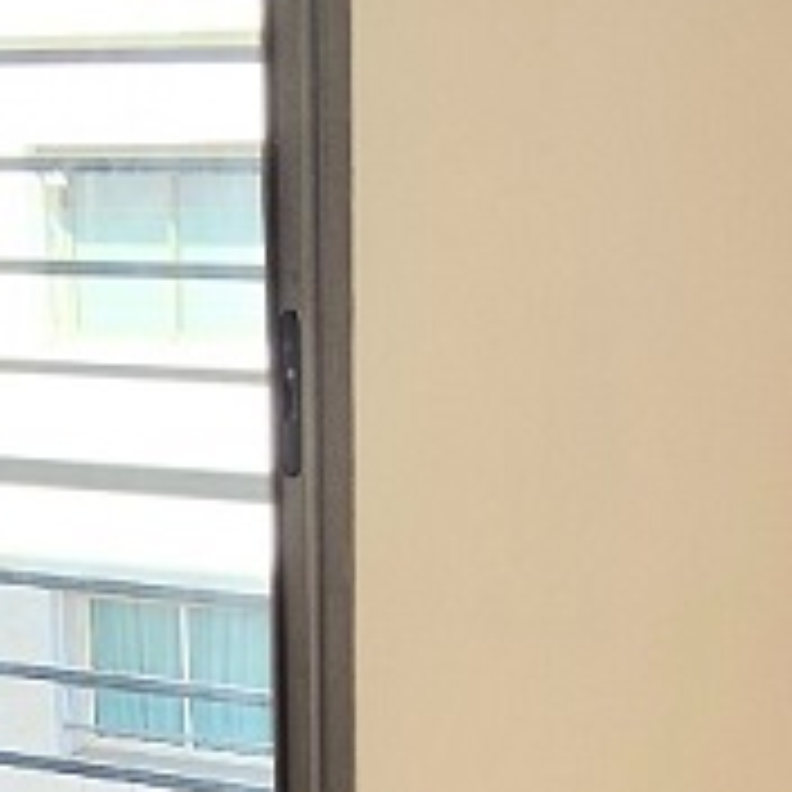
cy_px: 932
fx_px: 1890
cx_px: 234
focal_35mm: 73
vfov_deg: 22.0
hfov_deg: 23.5
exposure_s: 1/192
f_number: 2.2
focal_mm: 1.74
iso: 40
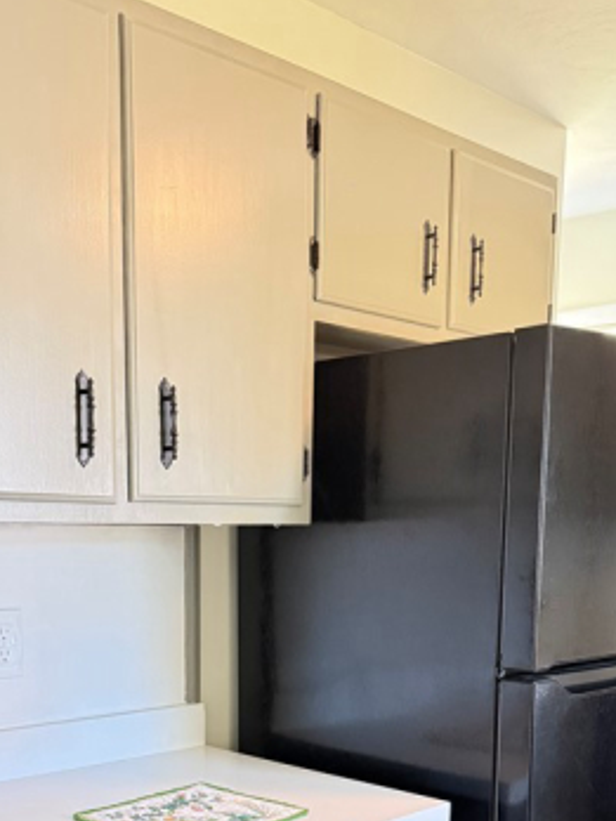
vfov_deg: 38.8
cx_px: 234
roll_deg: -1.1
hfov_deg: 31.4
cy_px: 714
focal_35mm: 46
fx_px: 1091
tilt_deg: -8.6
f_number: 1.78
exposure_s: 1/40
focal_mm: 6.76
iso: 800
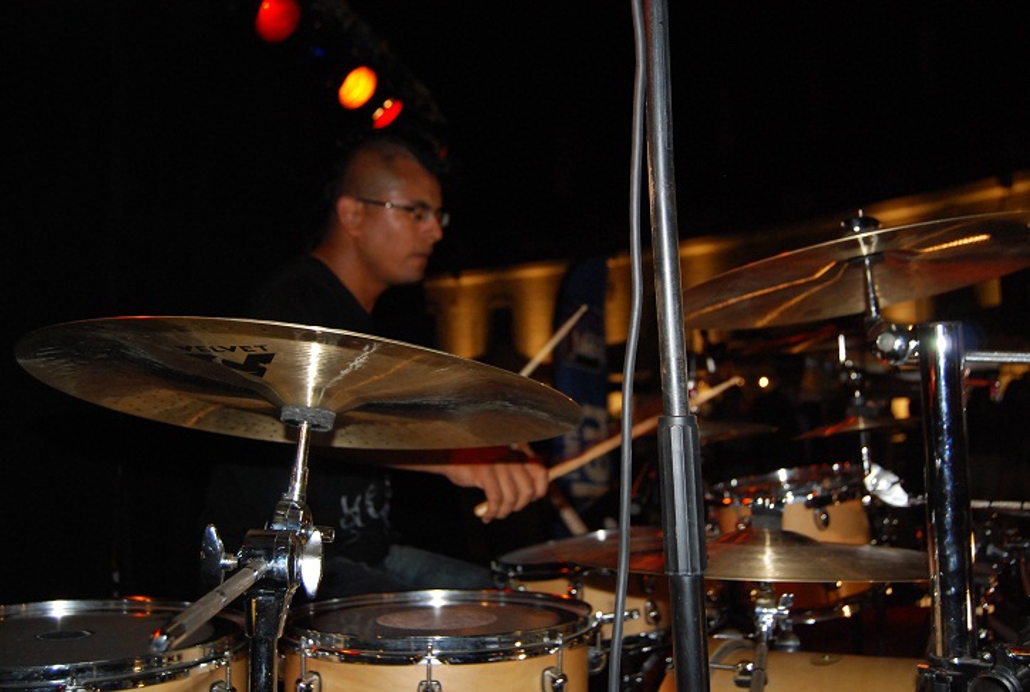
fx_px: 1032
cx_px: 515
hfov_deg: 53.0
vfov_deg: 37.0
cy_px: 346
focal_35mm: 36
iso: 800
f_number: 4
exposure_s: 1/50
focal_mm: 24
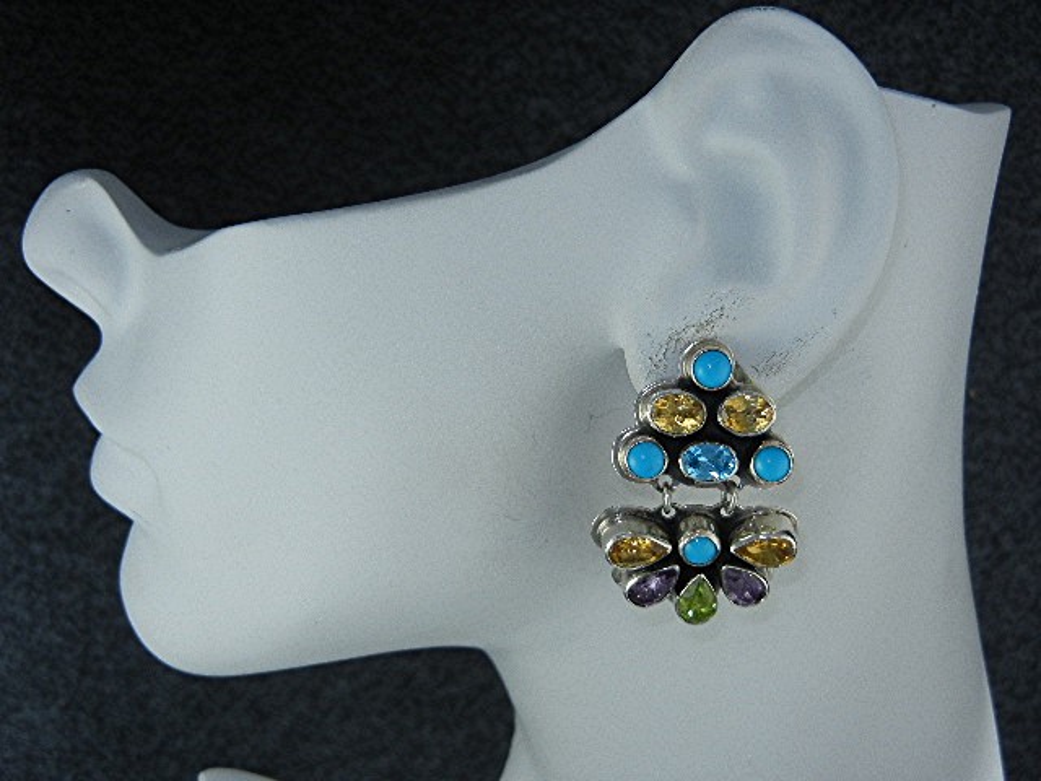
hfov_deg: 36.8
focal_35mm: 52
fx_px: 1564
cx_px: 520
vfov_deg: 28.0
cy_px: 390
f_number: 3.9
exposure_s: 1/32.2
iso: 160
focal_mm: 9.3
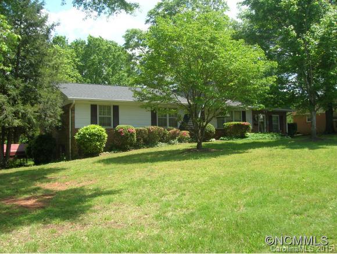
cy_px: 127
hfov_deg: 53.9
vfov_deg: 41.8
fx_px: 331
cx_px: 168
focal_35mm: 34
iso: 50
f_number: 4.9
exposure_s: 1/135
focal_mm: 5.7
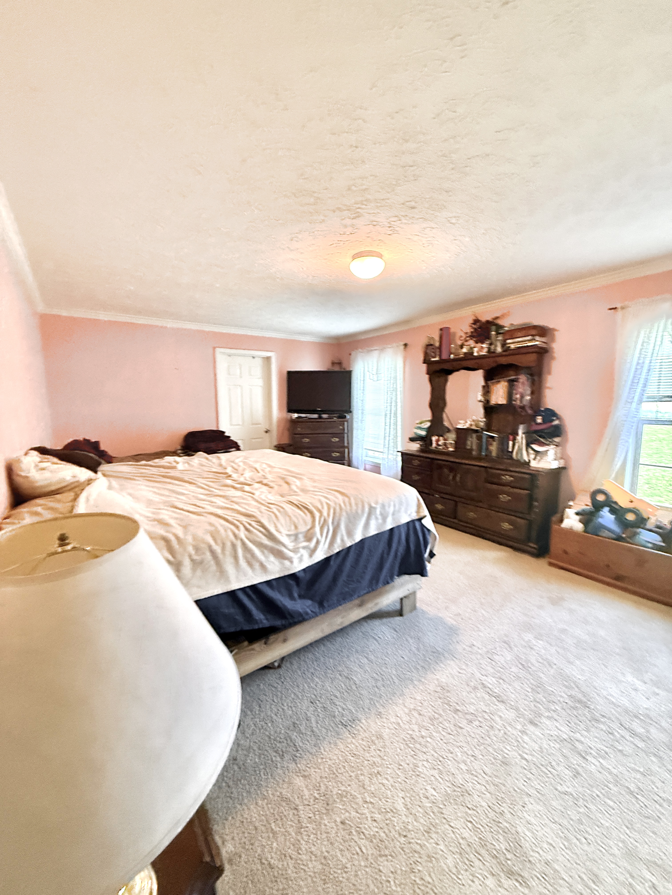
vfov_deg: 102.1
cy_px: 448
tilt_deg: -4.8
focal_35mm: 14
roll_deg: -3.1
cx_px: 336
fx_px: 362
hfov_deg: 85.7
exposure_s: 1/60
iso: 400
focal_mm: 2.22
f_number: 2.2
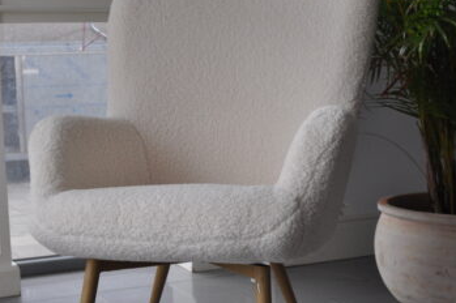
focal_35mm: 67
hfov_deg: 30.0
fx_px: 848
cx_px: 172
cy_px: 203
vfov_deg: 20.2
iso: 400
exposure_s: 1/60
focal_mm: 26
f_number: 4
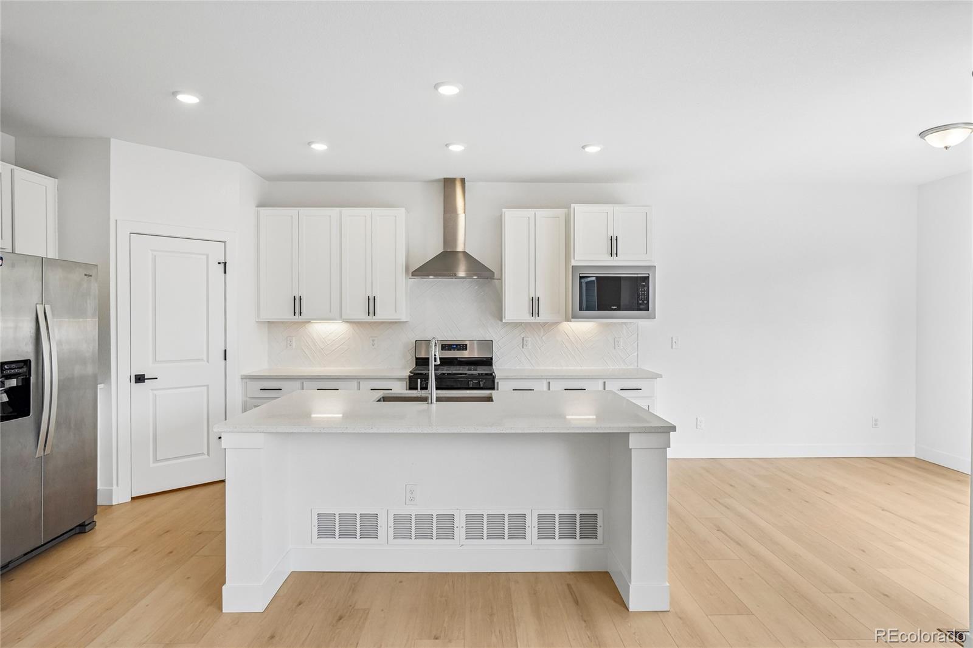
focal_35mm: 20
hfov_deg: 85.4
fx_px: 527
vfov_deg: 63.2
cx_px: 486
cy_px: 324
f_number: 8
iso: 400
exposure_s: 1/125
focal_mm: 13
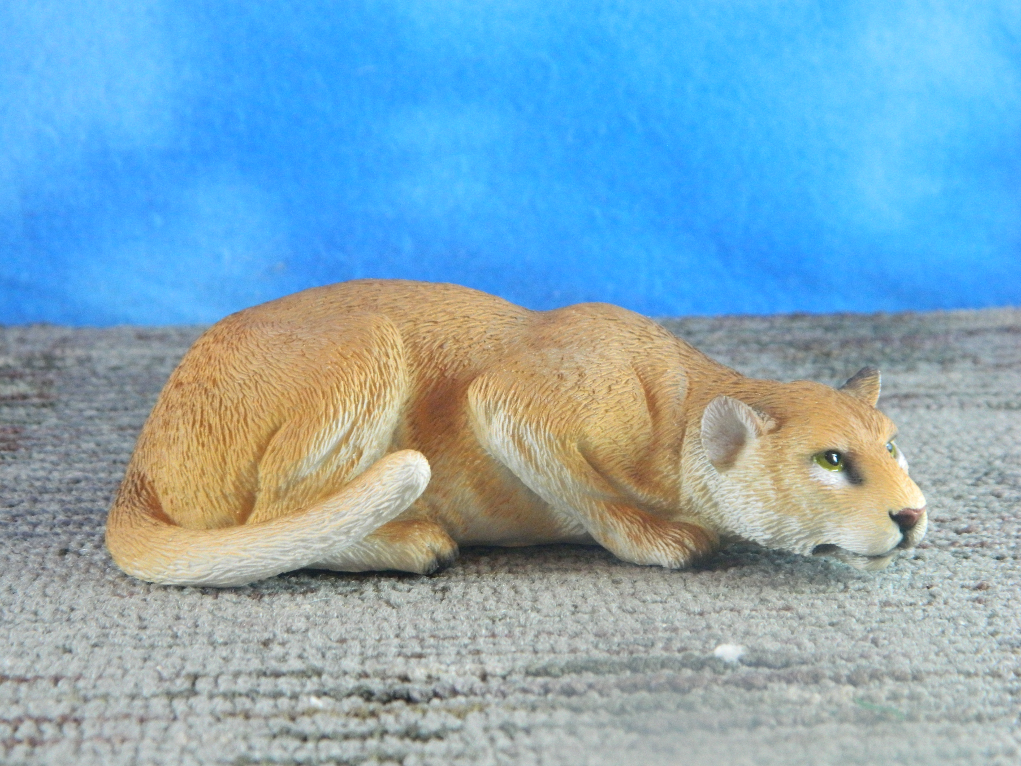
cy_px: 383
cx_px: 510
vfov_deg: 21.0
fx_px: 2065
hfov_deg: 27.8
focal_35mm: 70
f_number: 4
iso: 400
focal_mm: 12.6
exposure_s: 1/15
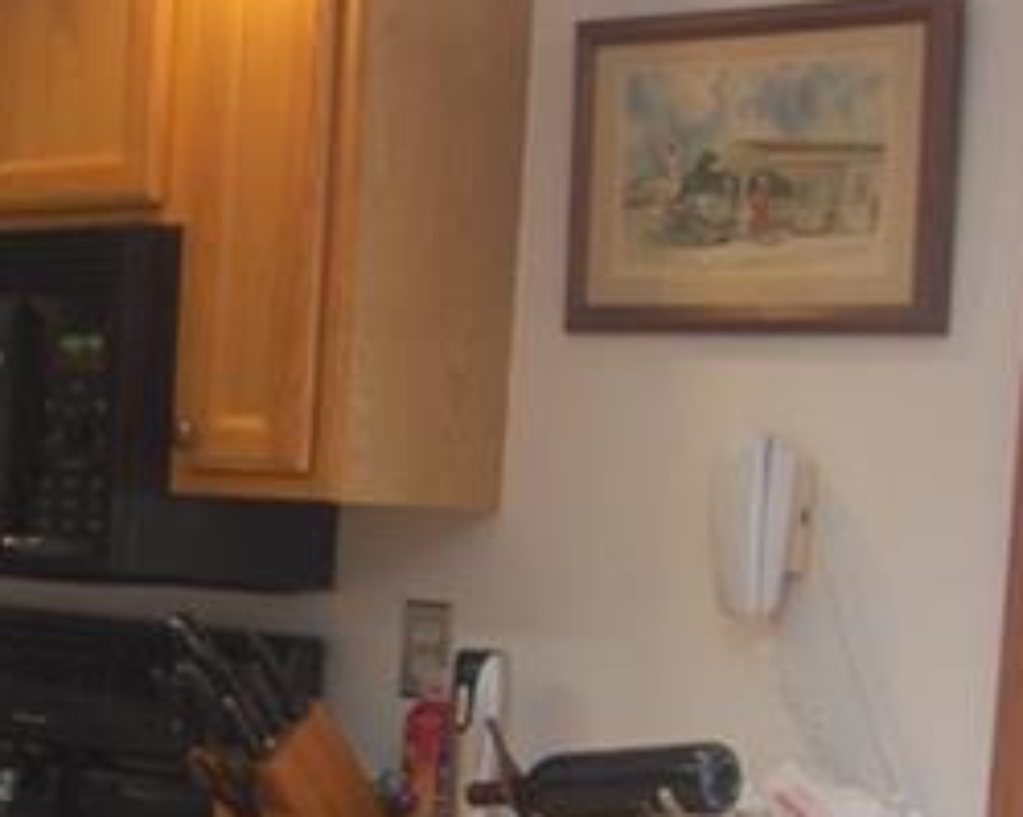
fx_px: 3148
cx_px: -941
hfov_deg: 15.3
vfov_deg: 14.7
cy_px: 653
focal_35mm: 104
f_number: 3.5
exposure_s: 1/30
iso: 640
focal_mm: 18
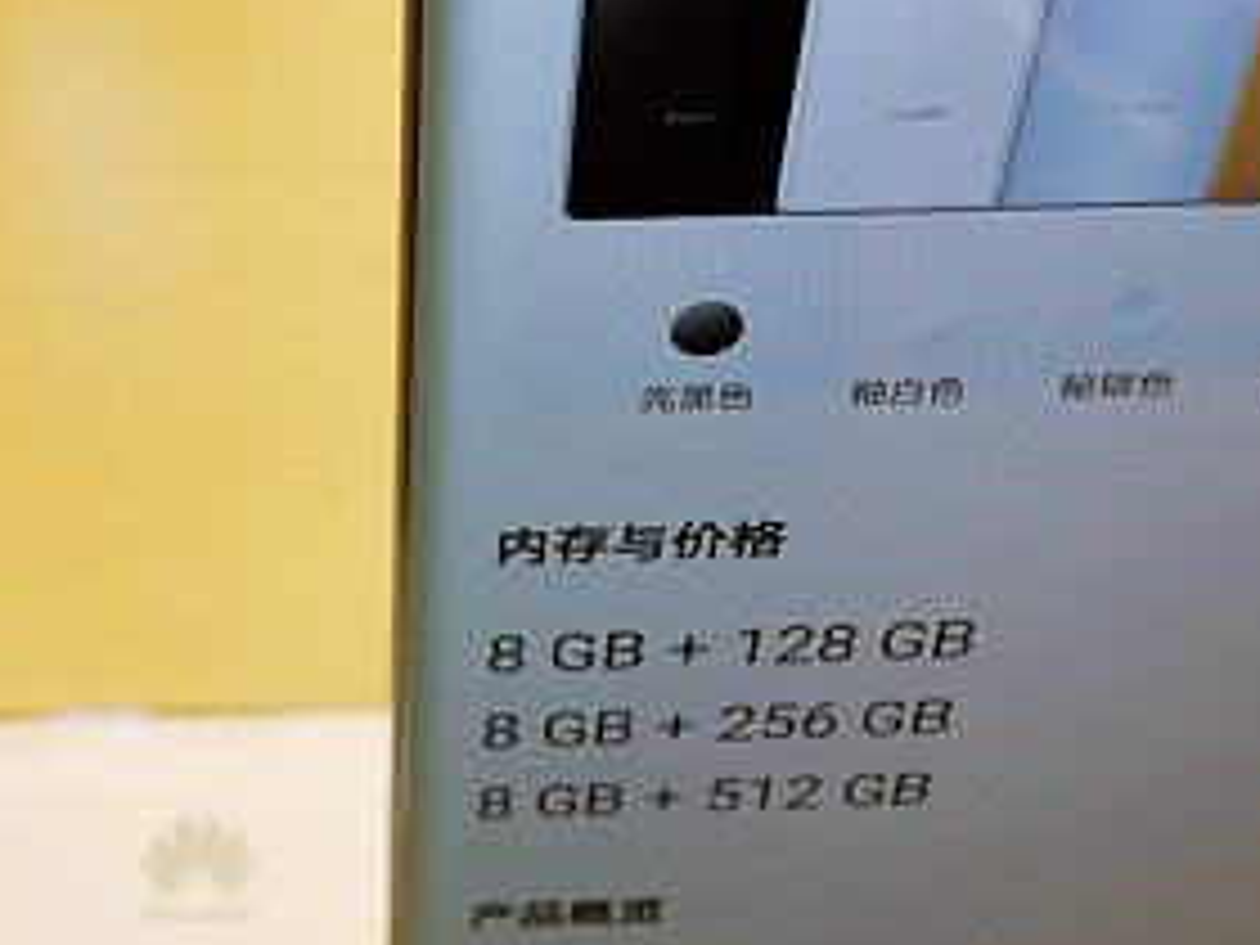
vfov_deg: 24.4
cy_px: 495
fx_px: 2184
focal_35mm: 60
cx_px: 284
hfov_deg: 31.5
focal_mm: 7
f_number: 4
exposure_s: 1/160
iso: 200
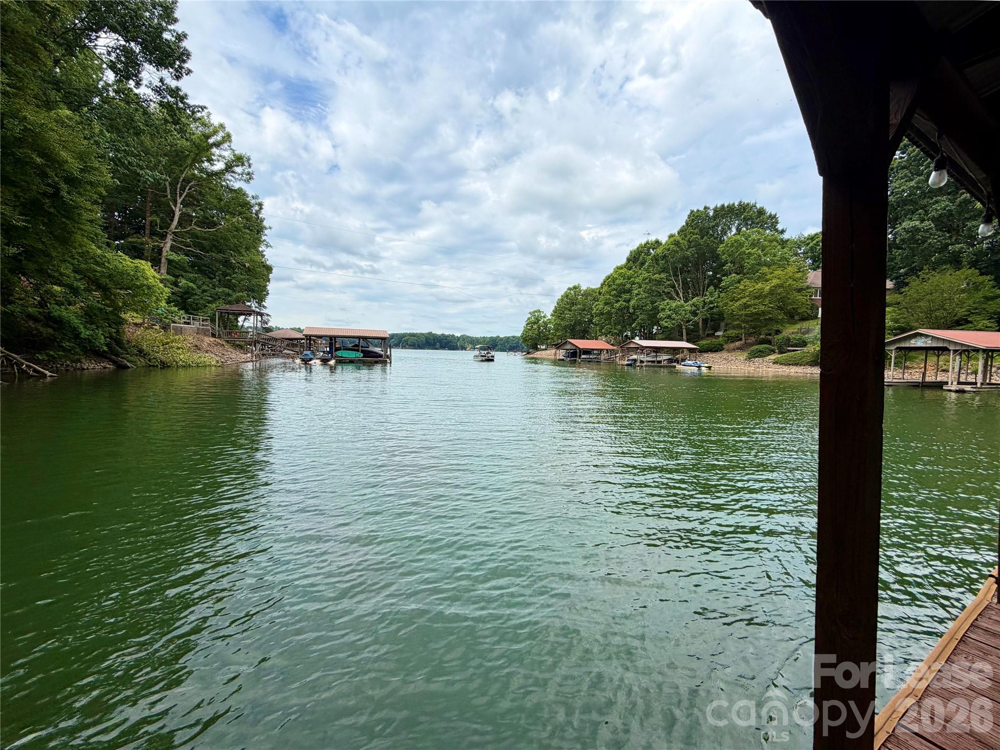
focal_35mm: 14
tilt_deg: -3.8
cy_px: 375
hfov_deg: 102.1
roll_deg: -0.5
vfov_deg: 85.7
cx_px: 500
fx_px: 404
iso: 20
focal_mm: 2.22
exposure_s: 1/864
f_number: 2.2
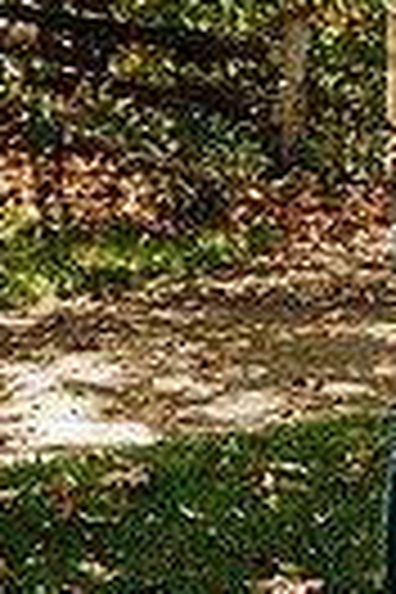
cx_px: 1084
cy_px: -2
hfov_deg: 7.9
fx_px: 2557
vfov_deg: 13.1
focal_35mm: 155
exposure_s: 1/250
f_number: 4.5
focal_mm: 34.5
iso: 400
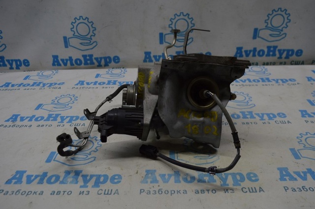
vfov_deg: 43.5
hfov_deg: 62.0
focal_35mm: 30
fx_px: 262
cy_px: 104
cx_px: 158
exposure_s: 1/100
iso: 400
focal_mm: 20
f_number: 5.6
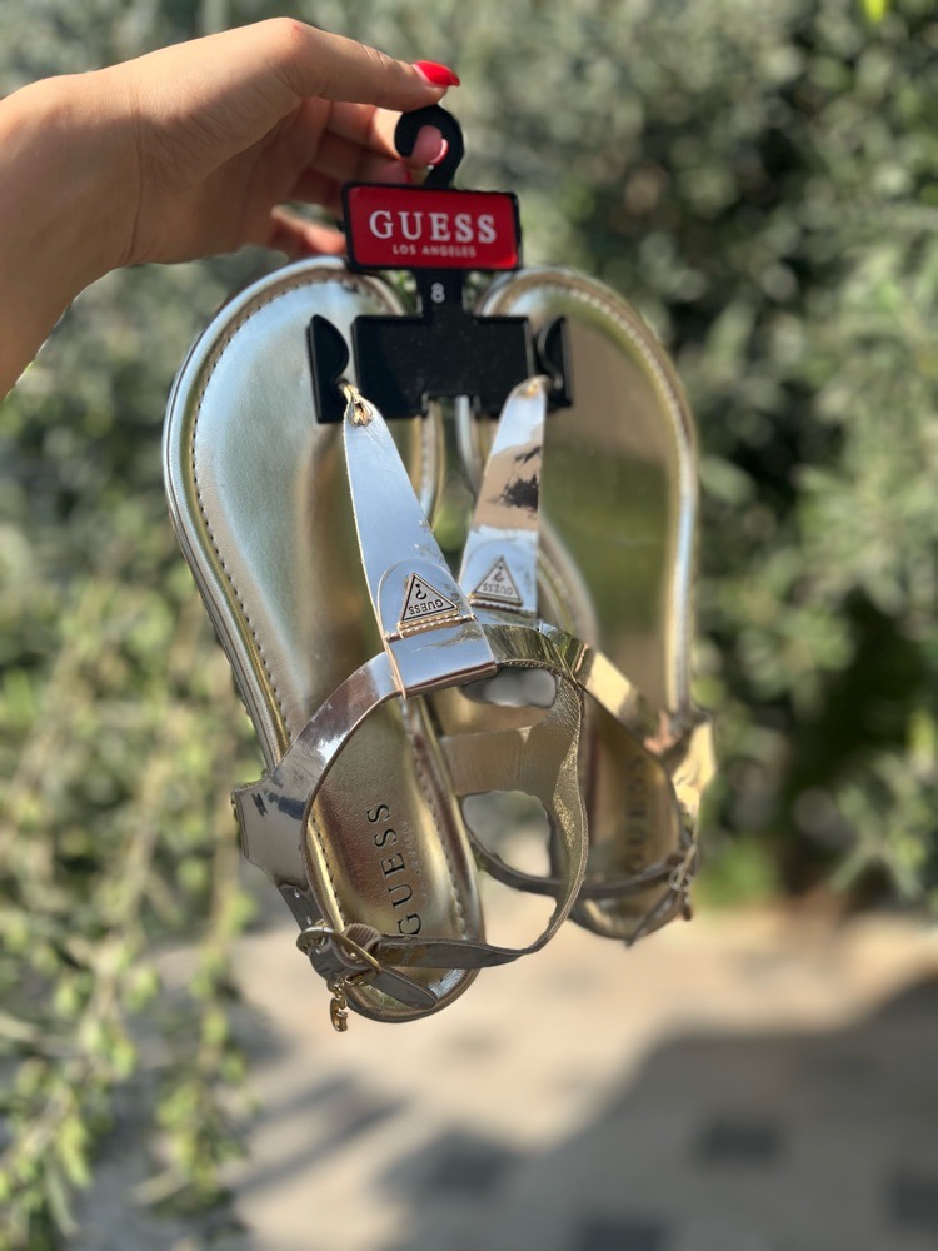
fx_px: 939
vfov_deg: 67.3
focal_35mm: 26
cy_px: 626
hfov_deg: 53.1
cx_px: 469
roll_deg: +7.1
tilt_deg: -3.3
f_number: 1.6
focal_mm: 5.1
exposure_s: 1/1404
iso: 50
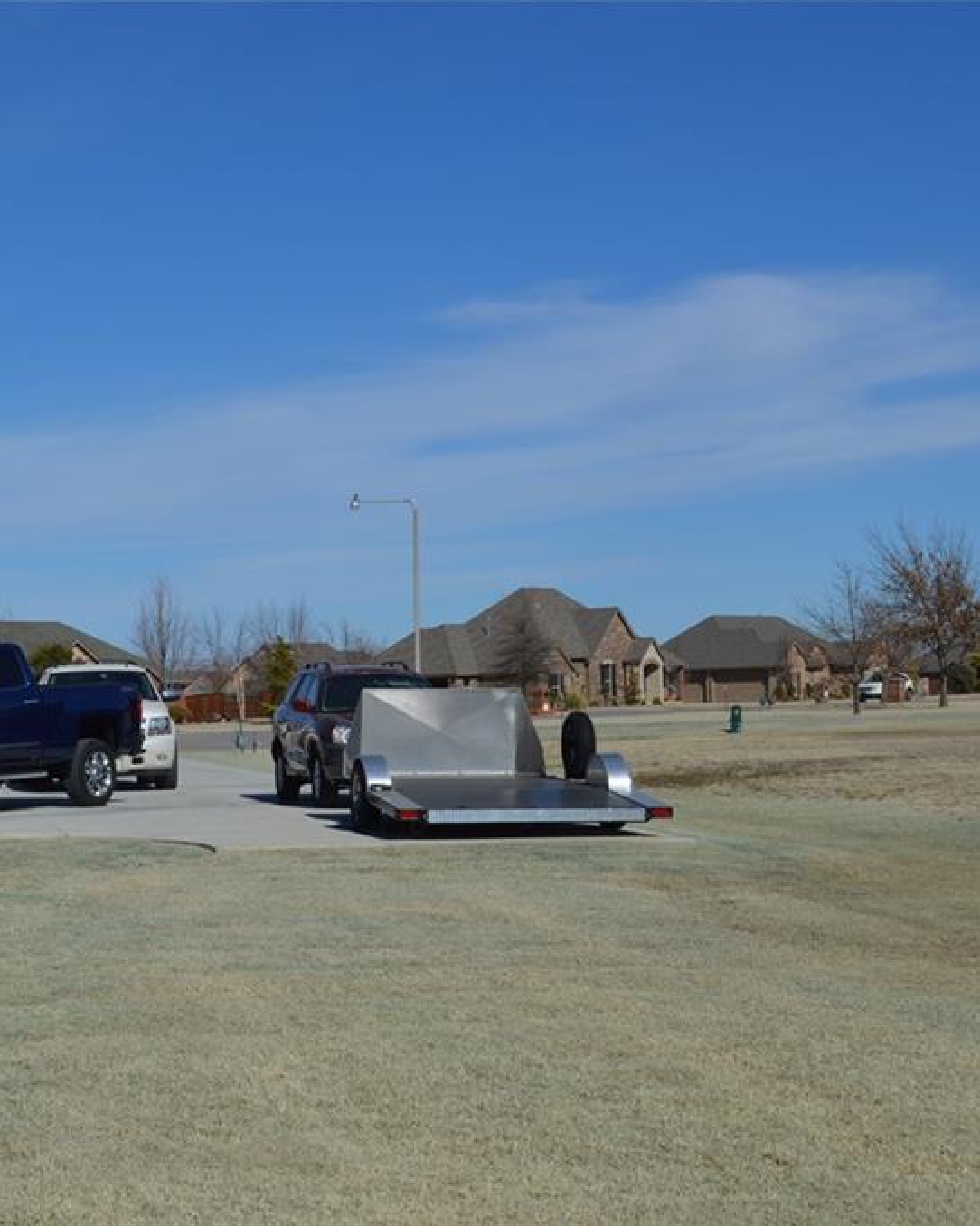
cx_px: 201
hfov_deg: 22.2
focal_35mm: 68
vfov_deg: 27.9
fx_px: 2466
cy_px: 613
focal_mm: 32
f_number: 10
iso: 100
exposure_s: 1/400
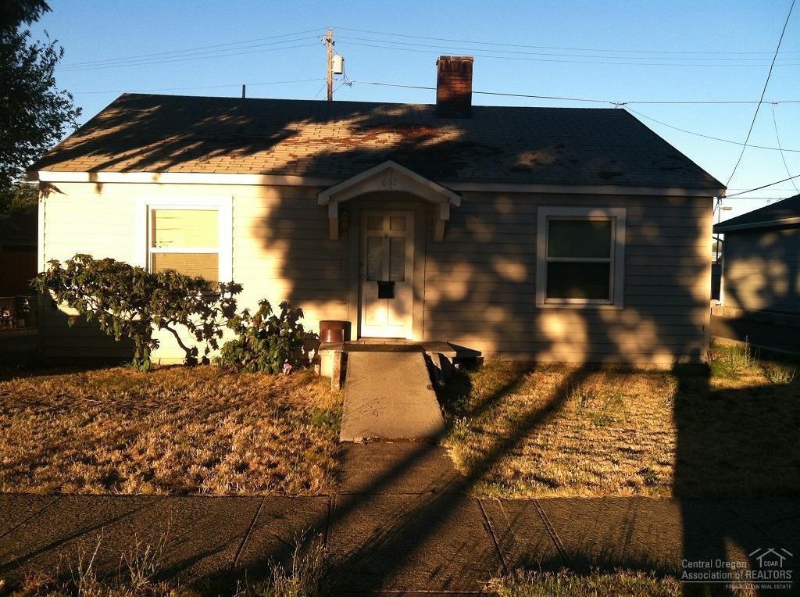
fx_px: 807
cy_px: 298
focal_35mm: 35
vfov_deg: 40.6
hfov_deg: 52.7
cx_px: 400
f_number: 2.8
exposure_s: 1/349
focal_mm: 3.85
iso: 80
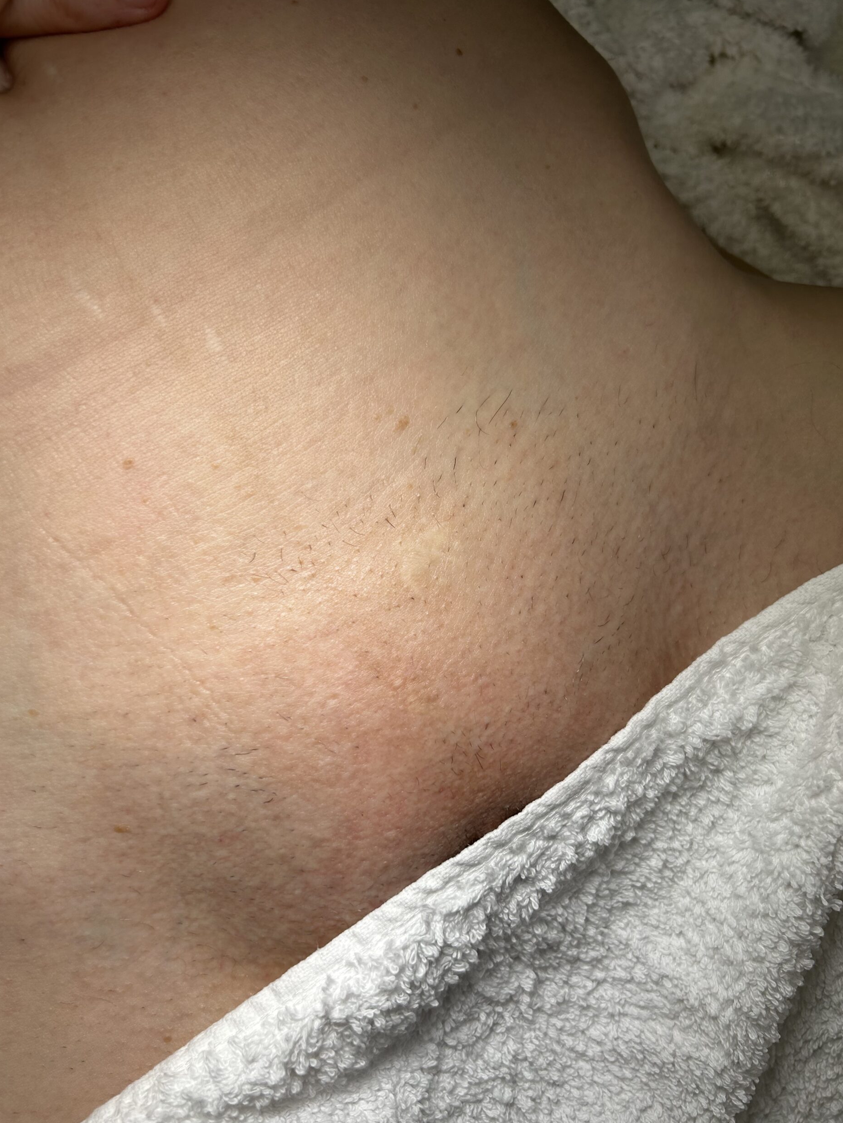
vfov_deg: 65.3
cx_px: 421
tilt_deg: -82.8
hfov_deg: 51.4
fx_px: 877
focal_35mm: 27
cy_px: 578
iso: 50
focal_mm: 5.7
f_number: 1.5
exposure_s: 1/1934
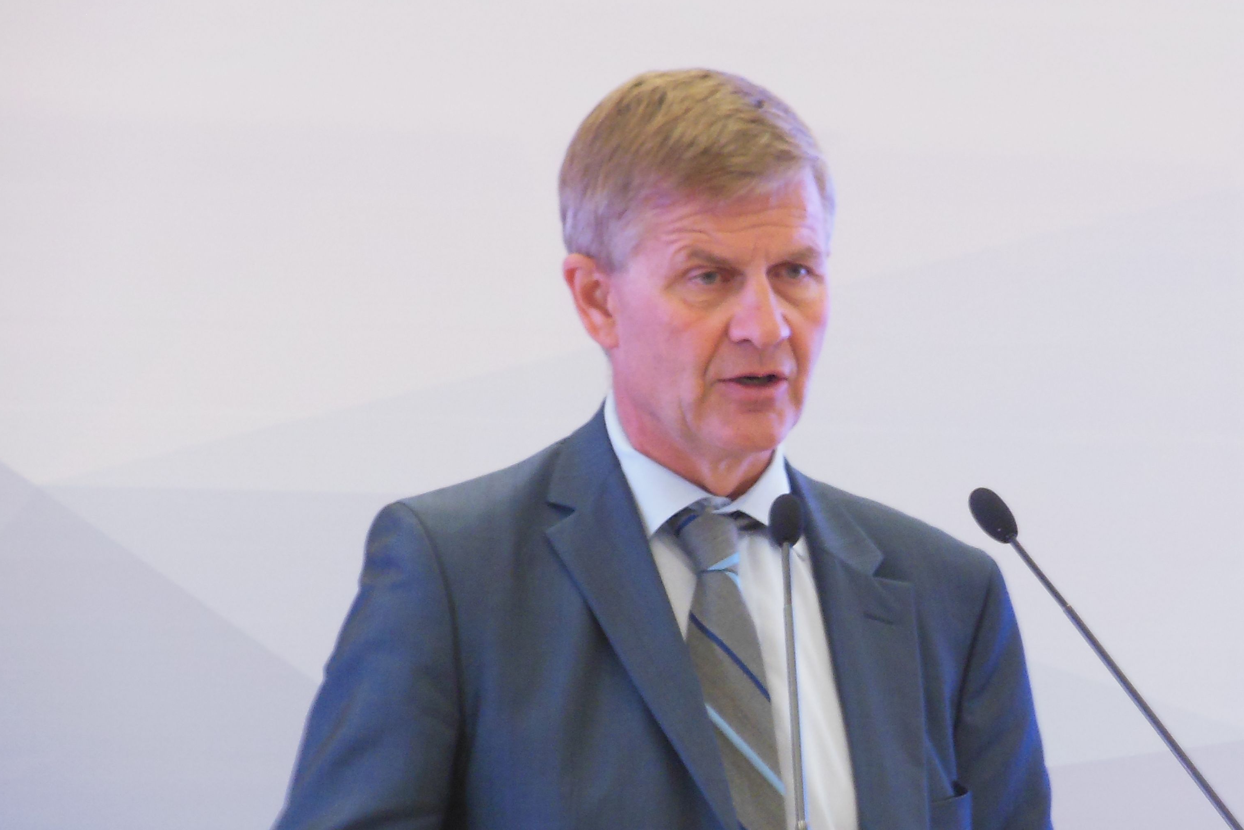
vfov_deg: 2.6
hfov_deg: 3.8
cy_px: 436
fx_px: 18556
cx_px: 824
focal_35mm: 537
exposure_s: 1/10
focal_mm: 60.7
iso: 400
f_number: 5.7
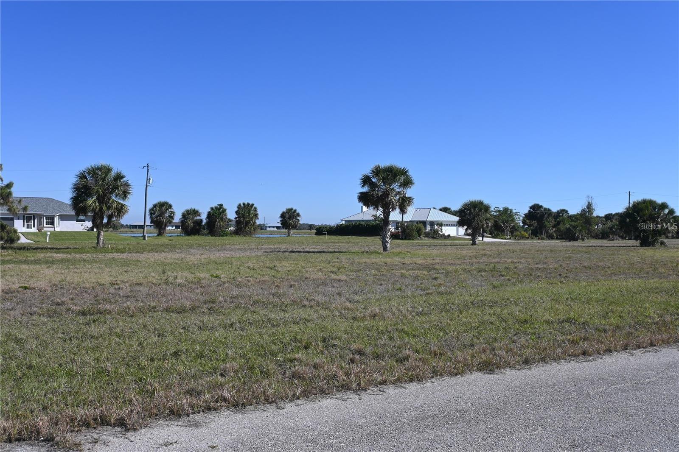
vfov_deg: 38.3
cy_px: 226
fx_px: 651
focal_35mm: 34
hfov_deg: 55.1
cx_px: 340
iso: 100
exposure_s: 1/400
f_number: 7.1
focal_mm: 23
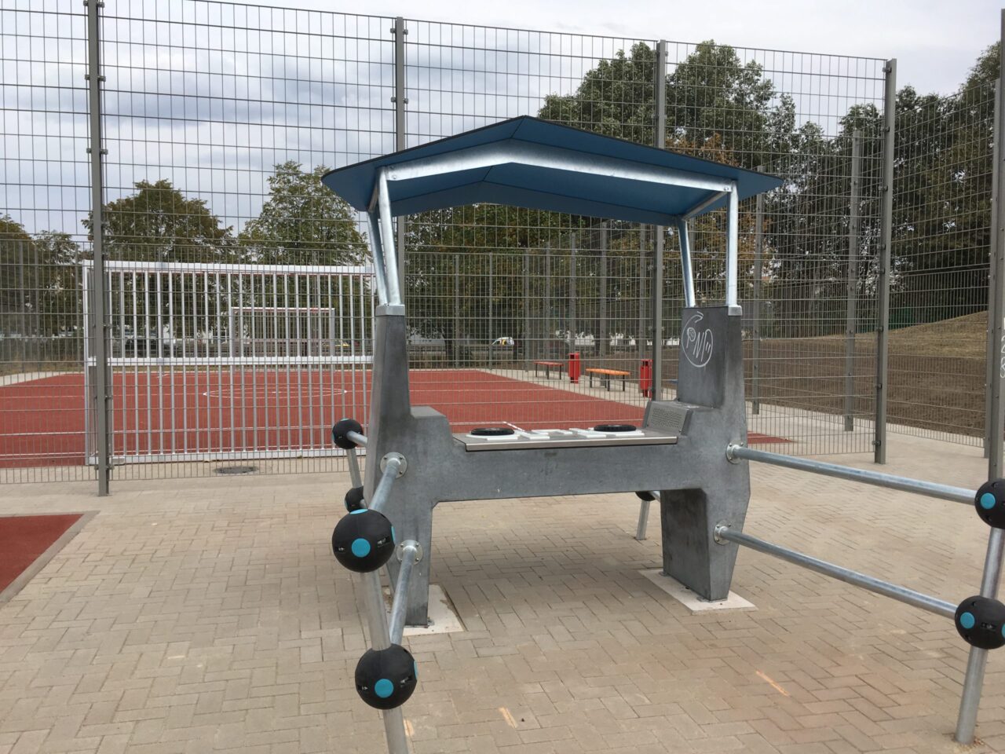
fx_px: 842
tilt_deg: -1.8
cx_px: 502
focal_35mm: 29
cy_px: 377
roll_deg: +0.3
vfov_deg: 48.2
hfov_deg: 61.7
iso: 25
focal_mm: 4.15
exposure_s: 1/793
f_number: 2.2
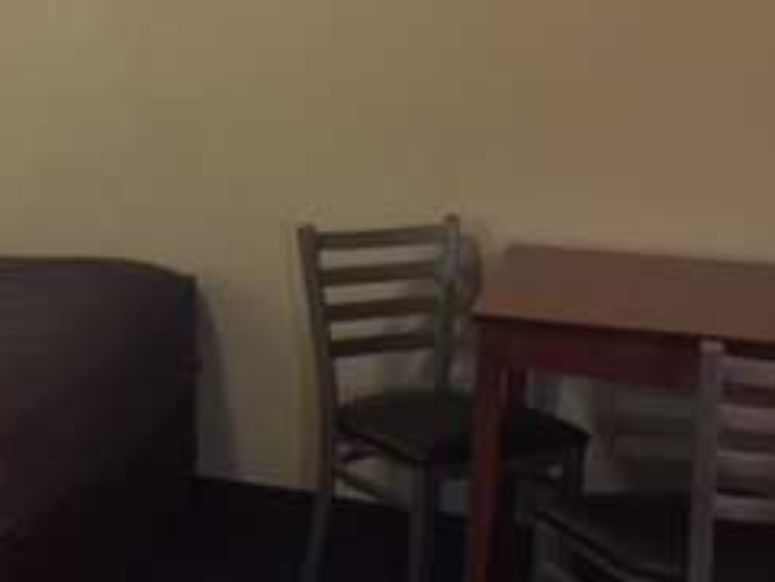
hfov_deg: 23.7
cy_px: 228
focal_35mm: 77
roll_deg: -1.5
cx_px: -80
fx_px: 1725
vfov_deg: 19.1
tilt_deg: -9.2
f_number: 2.2
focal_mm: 4.15
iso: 125
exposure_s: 1/15
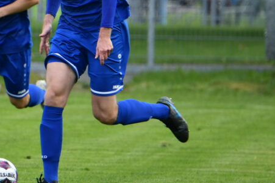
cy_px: 54
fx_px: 12203
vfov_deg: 0.9
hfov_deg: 1.3
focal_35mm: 1597
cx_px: 5
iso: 560
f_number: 5.6
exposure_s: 1/1000
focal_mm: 400
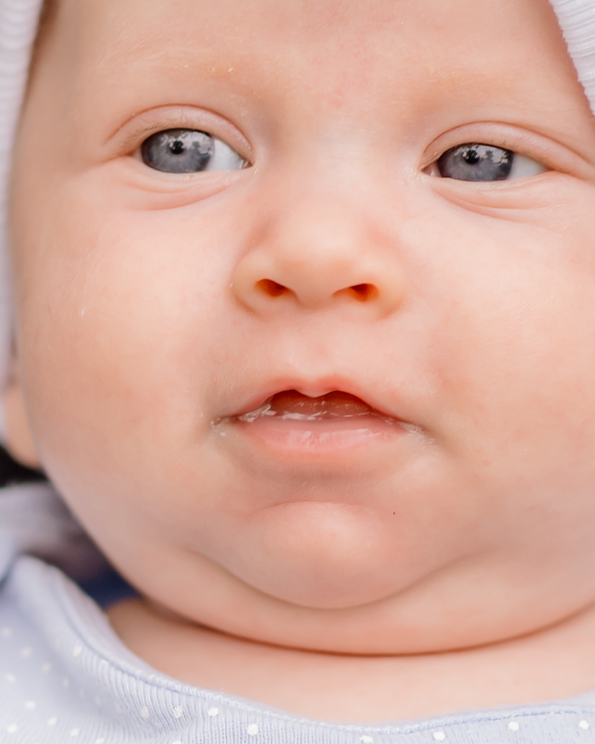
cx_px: 177
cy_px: 365
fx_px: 6473
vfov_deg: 6.6
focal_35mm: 294
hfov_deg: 5.3
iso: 400
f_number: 2.8
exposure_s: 1/400
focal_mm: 85
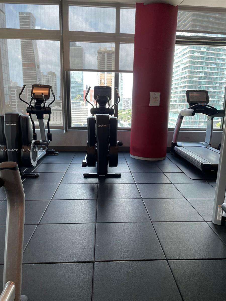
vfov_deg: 67.3
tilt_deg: -11.6
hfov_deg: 53.1
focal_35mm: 26
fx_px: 226
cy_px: 150
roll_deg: -1.6
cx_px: 113
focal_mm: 4.2
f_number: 1.6
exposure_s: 1/120
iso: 50
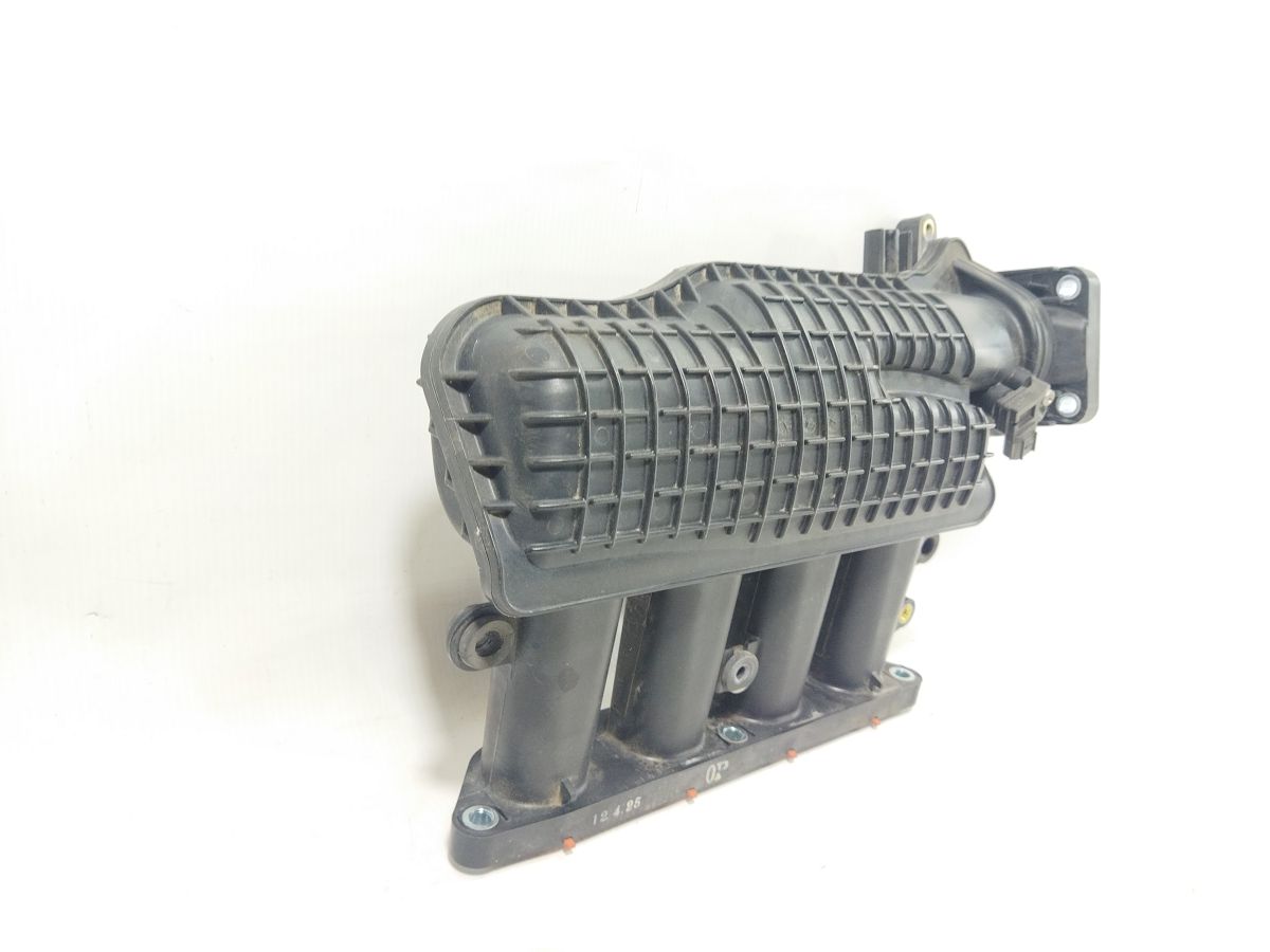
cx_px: 635
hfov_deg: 65.3
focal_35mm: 27
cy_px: 476
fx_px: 991
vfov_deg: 51.4
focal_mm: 4.71
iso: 131
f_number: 1.79
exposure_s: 1/50
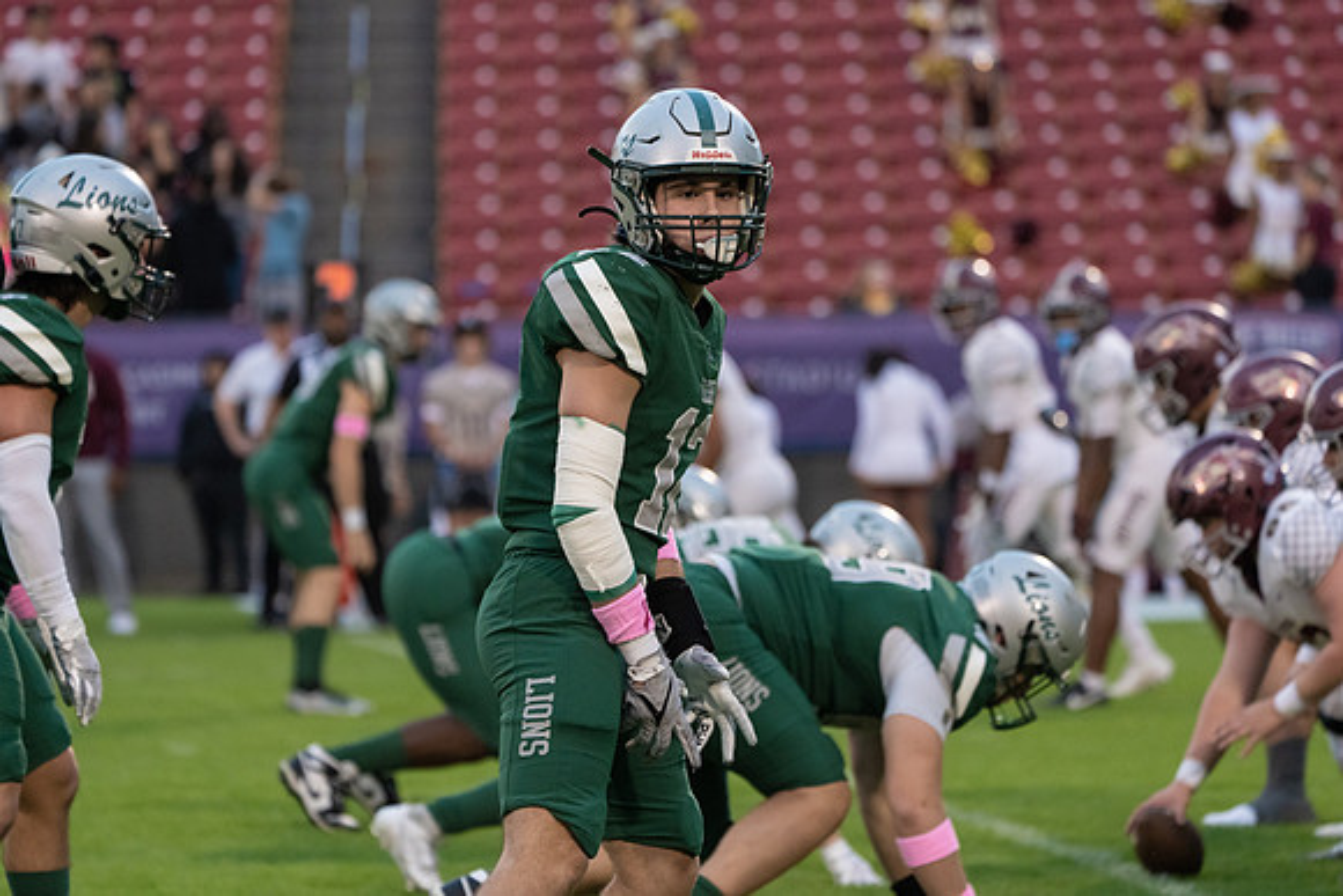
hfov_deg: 8.1
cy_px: 448
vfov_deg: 5.4
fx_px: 9440
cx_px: 672
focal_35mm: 253
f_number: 5.6
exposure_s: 1/1250
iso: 4000
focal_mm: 253
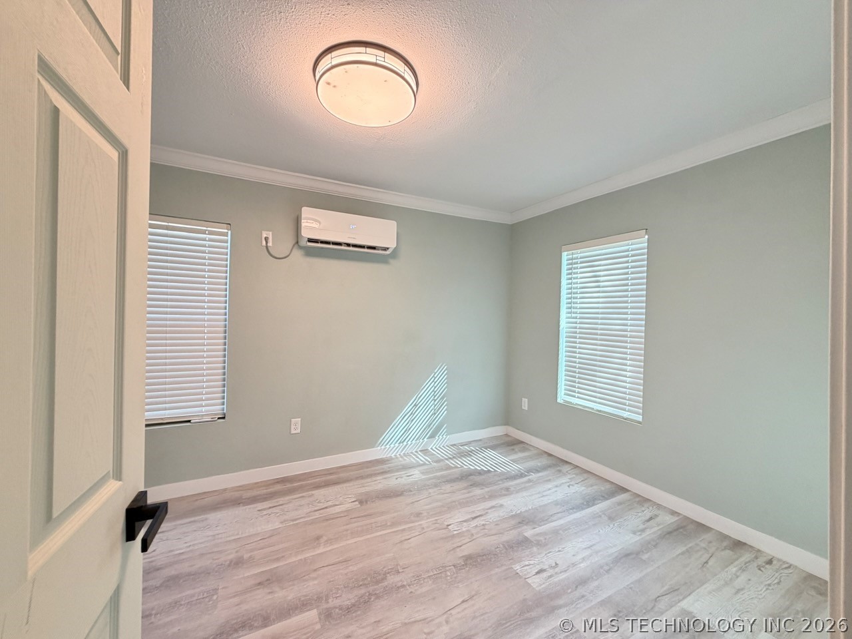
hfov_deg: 102.1
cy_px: 320
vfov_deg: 85.7
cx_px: 426
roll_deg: -0.8
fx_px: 345
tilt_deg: +0.1
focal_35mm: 14
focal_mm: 2.22
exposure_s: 1/60
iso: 200
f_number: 2.2
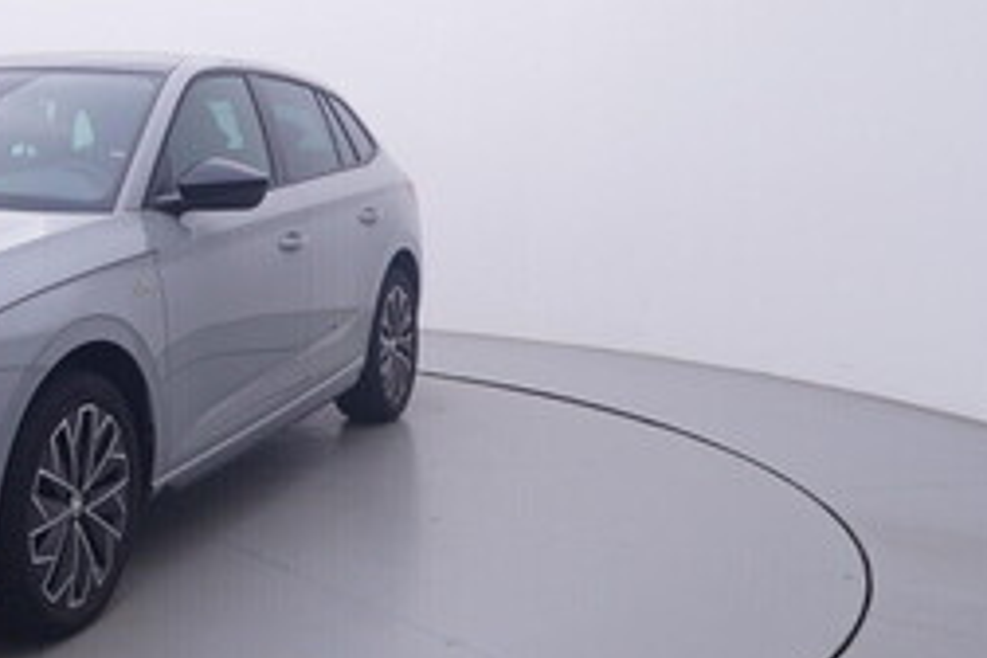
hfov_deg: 37.4
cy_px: 202
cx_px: 80
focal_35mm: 49
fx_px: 1346
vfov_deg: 27.3
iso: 200
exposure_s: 1/80
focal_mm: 15
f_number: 5
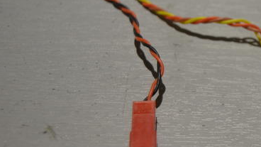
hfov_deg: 17.6
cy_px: 42
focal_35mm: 115
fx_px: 799
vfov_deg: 10.5
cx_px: 318
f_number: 4.5
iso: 400
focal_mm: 27
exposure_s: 1/80
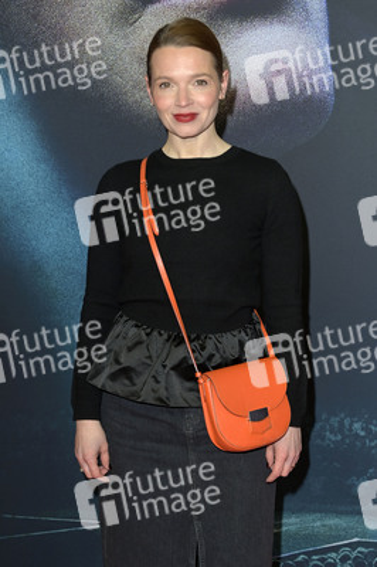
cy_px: 284
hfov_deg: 20.9
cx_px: 188
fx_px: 1023
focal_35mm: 65
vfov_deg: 31.0
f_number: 5.6
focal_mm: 65
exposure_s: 1/250
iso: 640
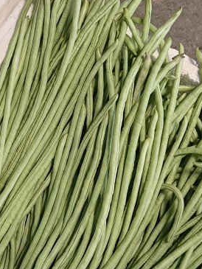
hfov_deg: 18.8
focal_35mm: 76
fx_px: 591
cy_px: 215
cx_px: -3
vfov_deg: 25.2
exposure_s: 1/107
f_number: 1.8
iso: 100
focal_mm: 4.05
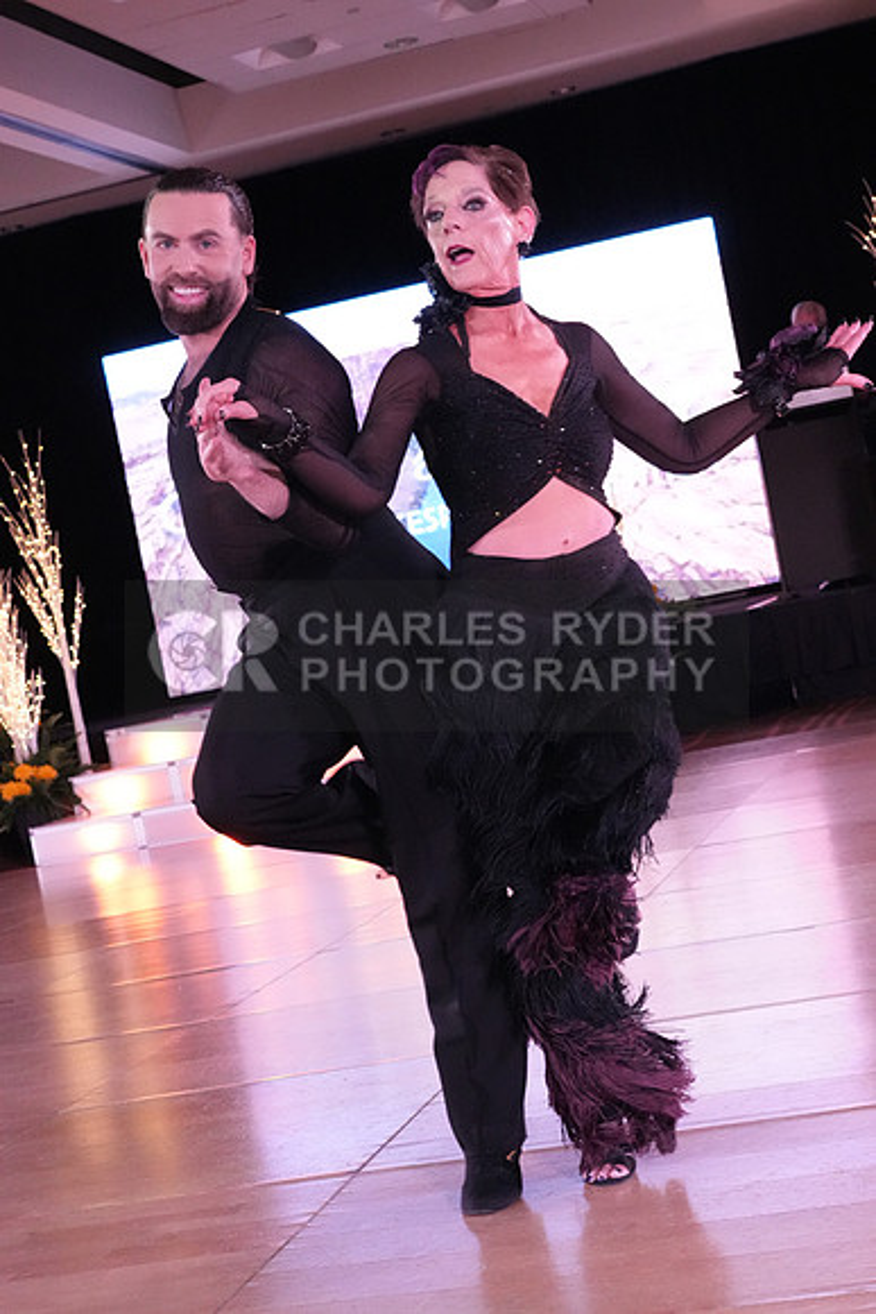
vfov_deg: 31.4
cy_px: 657
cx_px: 438
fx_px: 2334
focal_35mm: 64
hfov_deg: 21.3
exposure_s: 1/320
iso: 8000
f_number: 7.1
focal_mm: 43
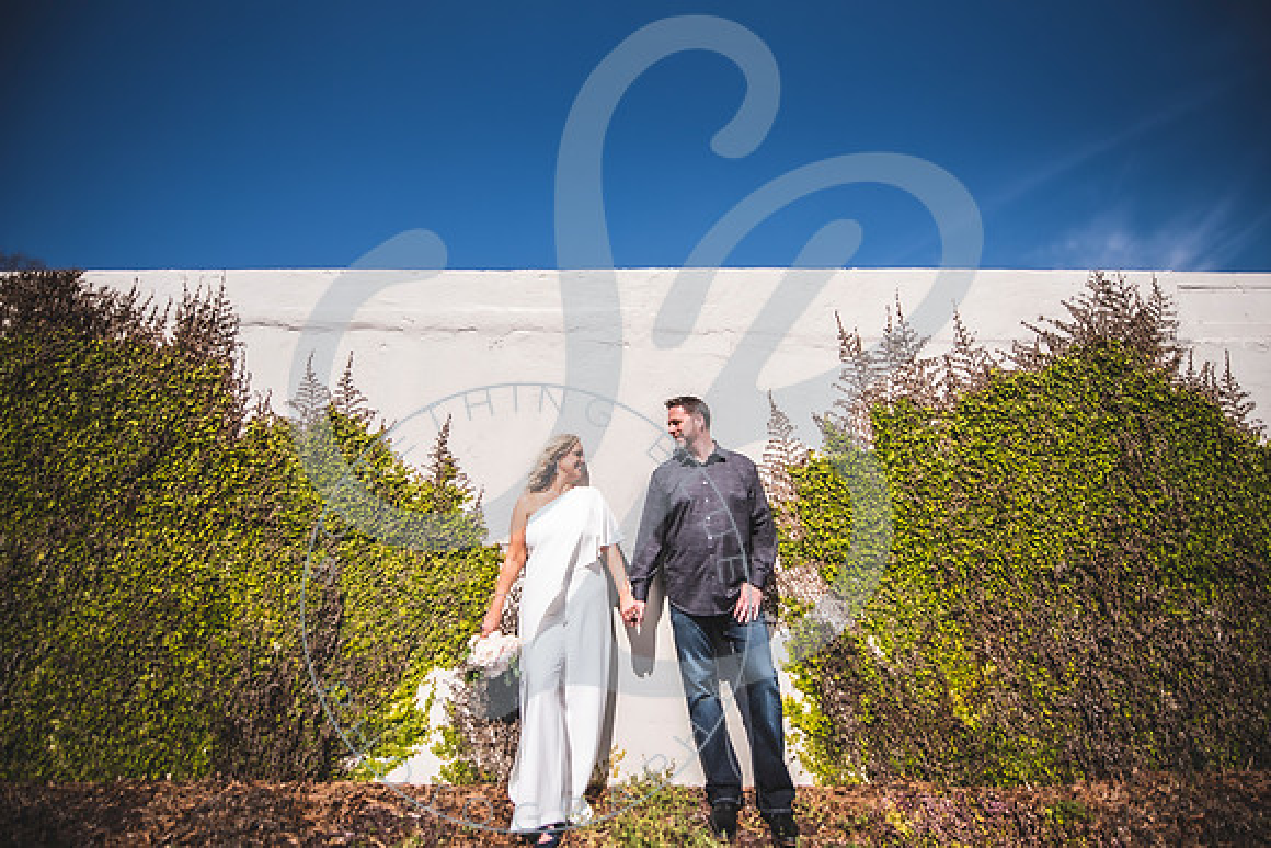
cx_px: 631
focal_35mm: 14
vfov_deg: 80.5
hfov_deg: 103.5
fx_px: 501
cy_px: 424
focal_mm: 14
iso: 100
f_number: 2.8
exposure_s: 1/4000
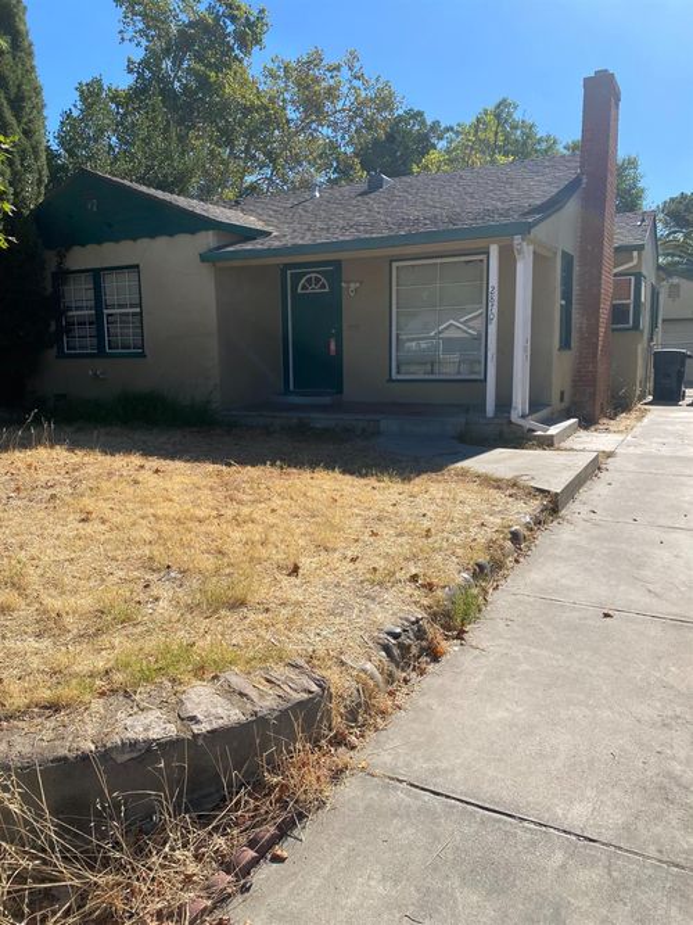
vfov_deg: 67.3
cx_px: 346
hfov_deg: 53.0
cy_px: 462
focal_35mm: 26
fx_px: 694
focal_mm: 4.25
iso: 32
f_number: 1.8
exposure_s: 1/2817
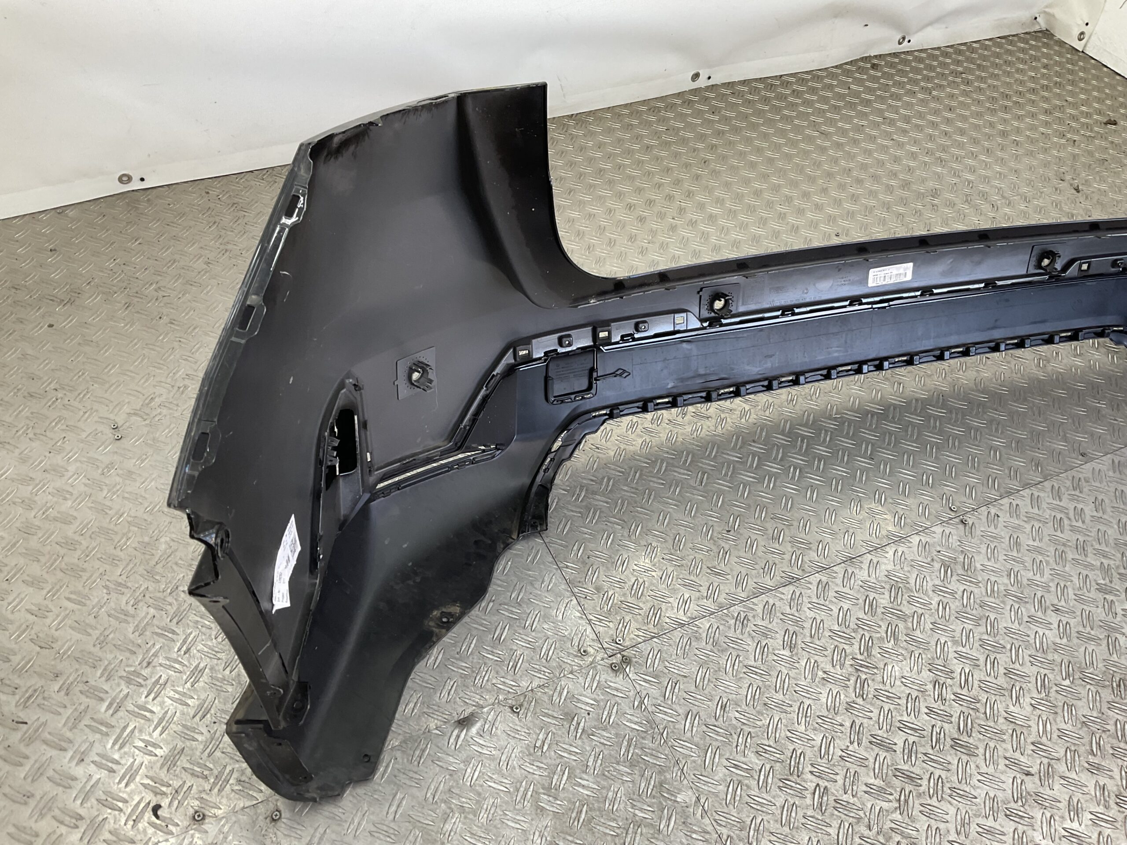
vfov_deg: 48.2
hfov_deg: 61.7
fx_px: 944
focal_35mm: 29
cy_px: 422
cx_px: 564
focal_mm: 3
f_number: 1.8
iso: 32
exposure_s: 1/120
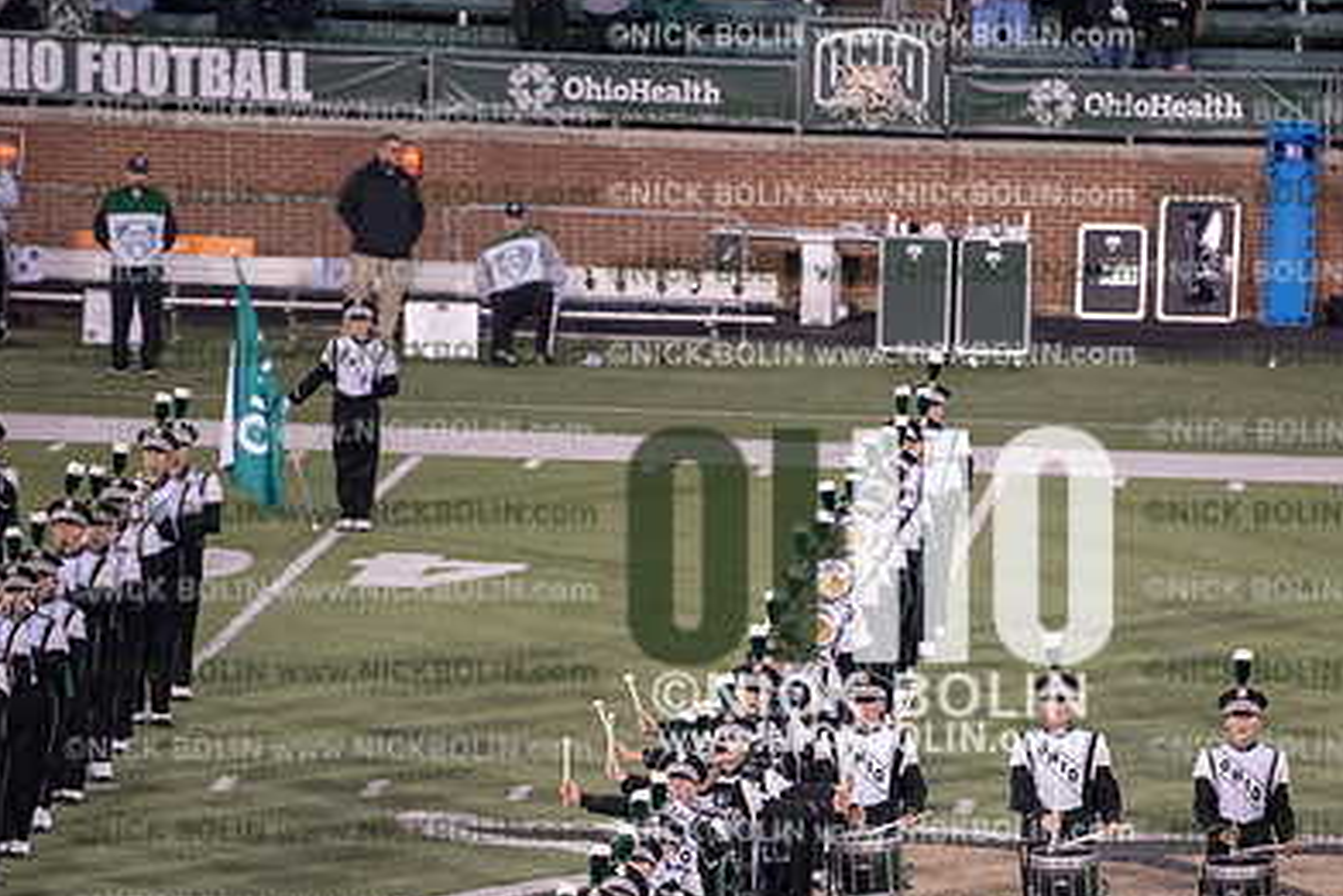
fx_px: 11083
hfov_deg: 6.9
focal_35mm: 297
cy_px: 592
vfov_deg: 4.6
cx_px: 869
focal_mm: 200
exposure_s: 1/1250
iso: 5000
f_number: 3.2
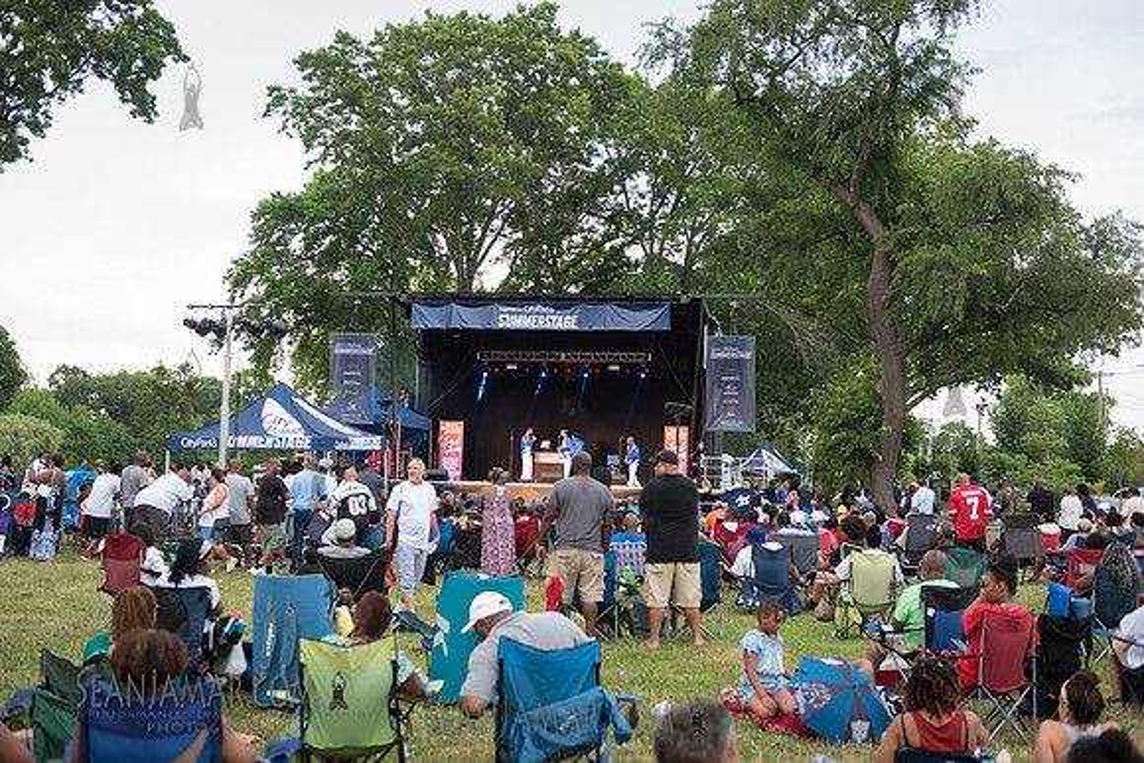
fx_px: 1430
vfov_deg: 29.9
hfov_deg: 43.6
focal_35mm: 45
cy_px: 382
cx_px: 572
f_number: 3.5
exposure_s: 1/125
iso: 1250
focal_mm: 45
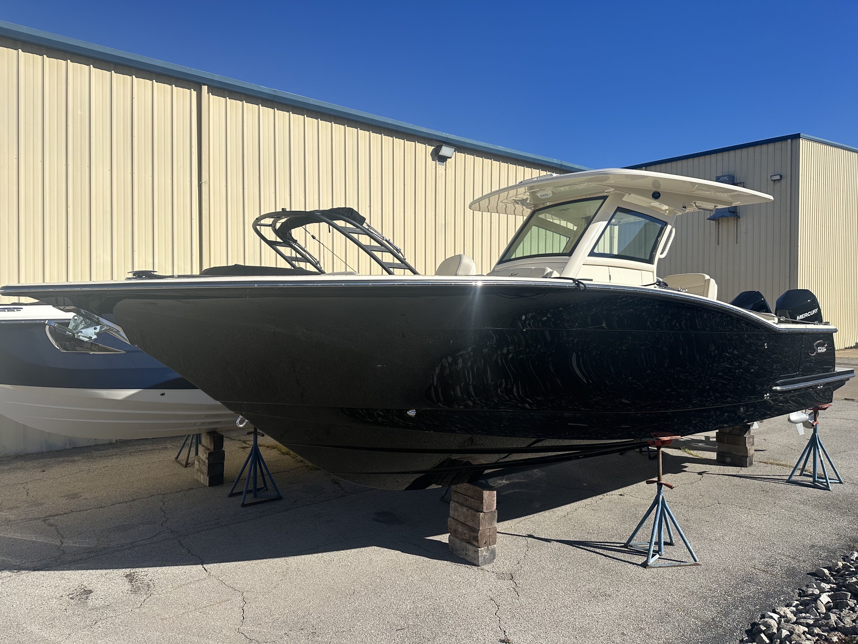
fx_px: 595
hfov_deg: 71.6
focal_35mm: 24
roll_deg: -0.6
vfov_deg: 56.8
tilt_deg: -1.4
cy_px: 322
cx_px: 429
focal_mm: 6.86
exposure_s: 1/6623
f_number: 1.78
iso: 80
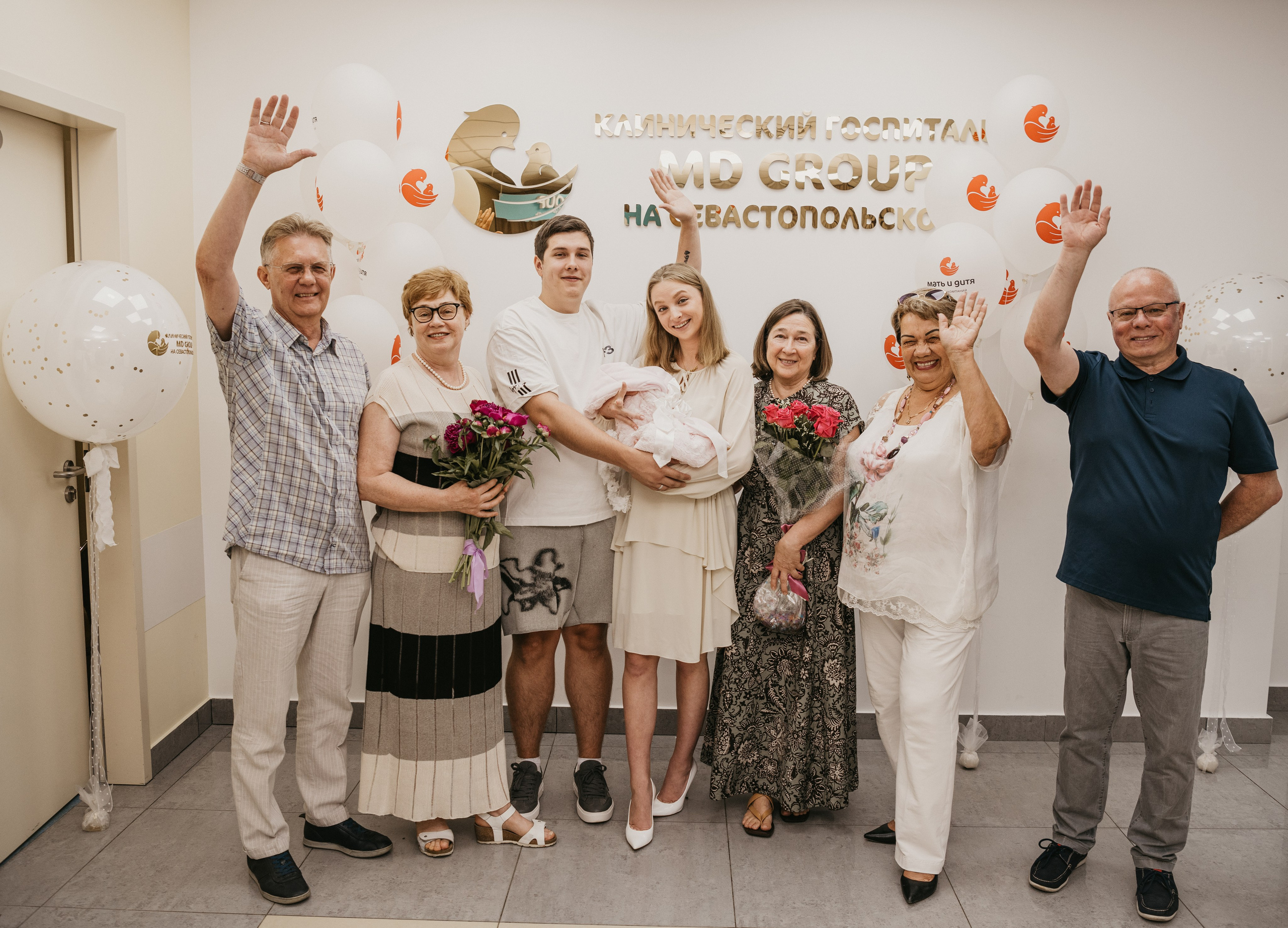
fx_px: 1154
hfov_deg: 58.3
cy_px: 459
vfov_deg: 43.8
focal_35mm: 31
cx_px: 651
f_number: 4
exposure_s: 1/160
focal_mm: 27
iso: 400
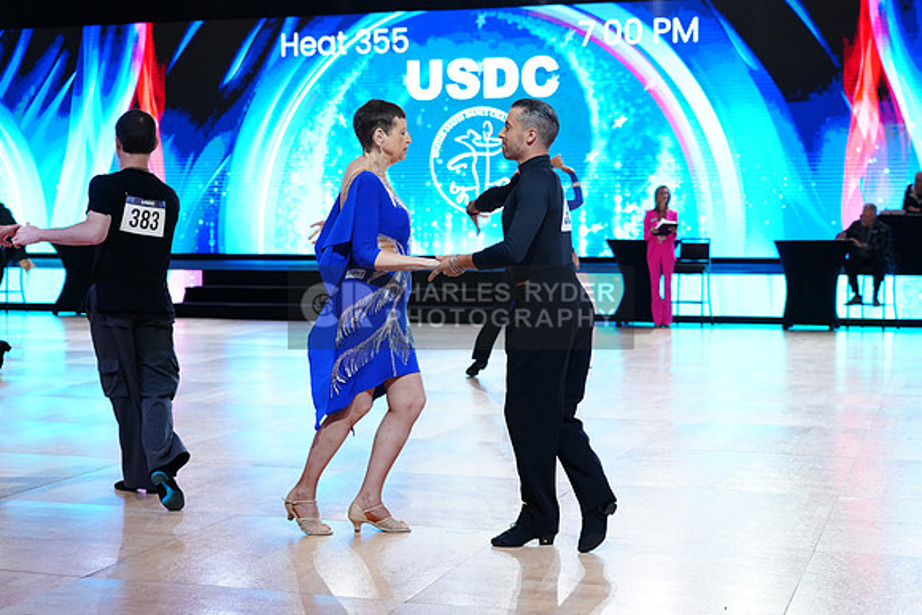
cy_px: 308
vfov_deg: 24.2
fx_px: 1434
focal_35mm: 56
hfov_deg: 35.6
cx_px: 461
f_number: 4
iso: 2500
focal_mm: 56
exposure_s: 1/400
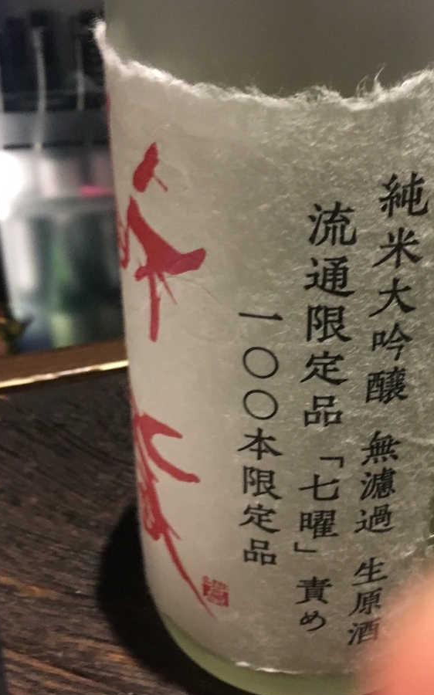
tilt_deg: -30.3
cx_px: 306
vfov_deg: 48.2
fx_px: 776
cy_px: 340
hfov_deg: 30.9
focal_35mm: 41
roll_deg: -1.7
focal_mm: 4.15
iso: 250
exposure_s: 1/30
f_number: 2.2
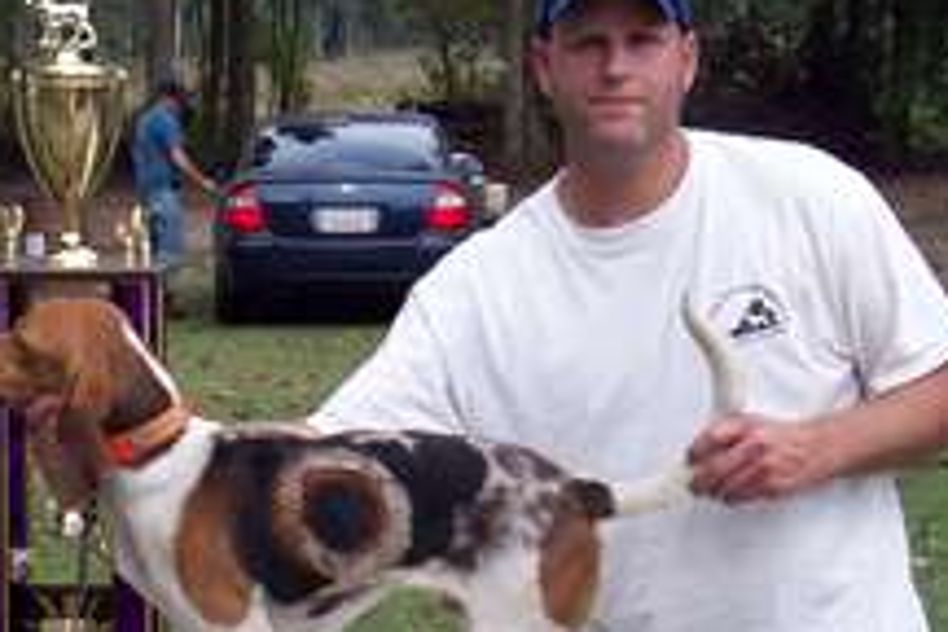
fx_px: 3002
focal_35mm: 114
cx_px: 272
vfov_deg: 12.0
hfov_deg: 17.9
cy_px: 233
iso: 80
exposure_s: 1/517
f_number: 2.8
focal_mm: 6.2
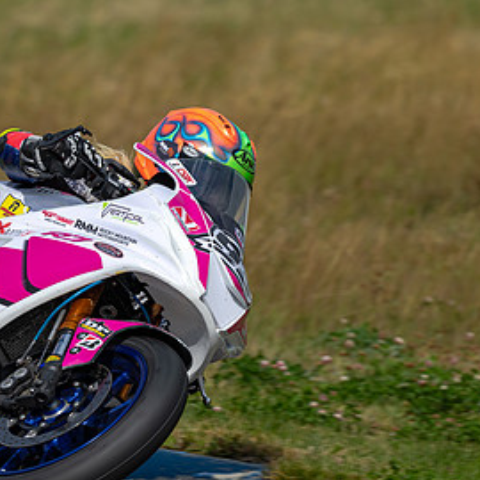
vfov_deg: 2.3
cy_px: 259
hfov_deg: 2.3
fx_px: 12048
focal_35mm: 768
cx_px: -5
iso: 80
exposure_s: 1/1000
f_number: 6.3
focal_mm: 420
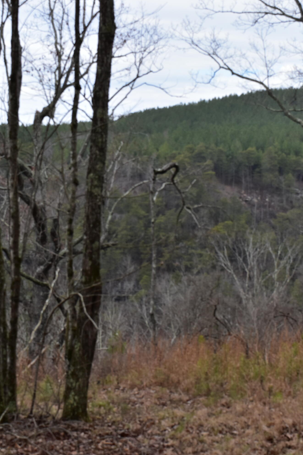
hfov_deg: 17.7
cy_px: 226
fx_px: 972
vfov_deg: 26.3
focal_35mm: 77
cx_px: 168
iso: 400
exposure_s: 1/320
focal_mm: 34
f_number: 10
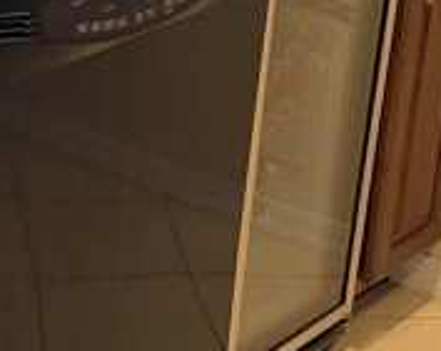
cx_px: -169
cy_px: 142
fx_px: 1498
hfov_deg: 15.7
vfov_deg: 13.4
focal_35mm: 115
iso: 125
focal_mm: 4.2
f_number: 1.6
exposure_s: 1/60
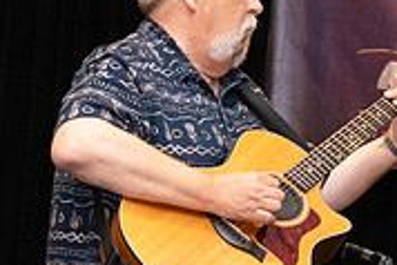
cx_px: 504
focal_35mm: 246
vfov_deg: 5.6
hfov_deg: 8.3
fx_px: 2715
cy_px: 125
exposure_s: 1/200
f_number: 5
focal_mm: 65
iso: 4000
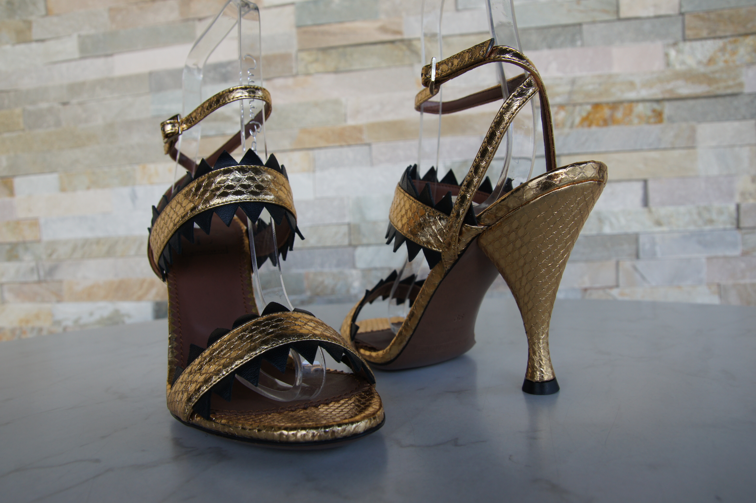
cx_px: 378
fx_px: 535
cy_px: 252
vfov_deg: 50.4
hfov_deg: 70.5
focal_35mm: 26
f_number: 7.1
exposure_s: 1/60
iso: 200
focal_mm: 17
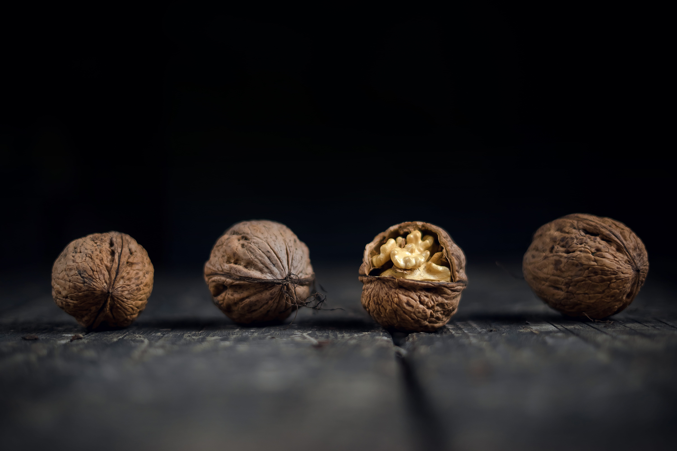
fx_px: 940
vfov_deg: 27.0
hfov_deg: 39.6
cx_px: 338
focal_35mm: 50
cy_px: 226
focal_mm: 50
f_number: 1.8
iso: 125
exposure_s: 1/160
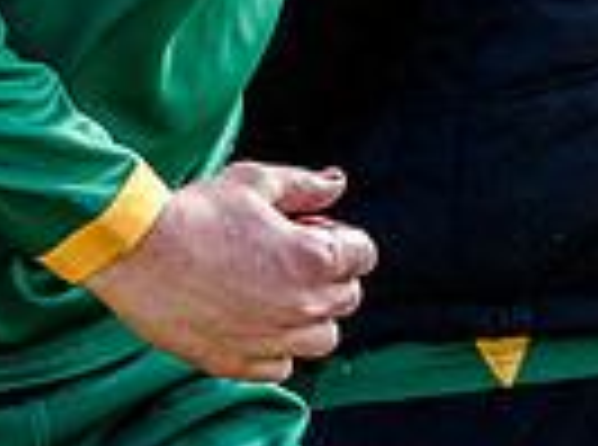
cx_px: 171
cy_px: -563
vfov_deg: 0.9
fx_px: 29857
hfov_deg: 1.1
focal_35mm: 1733
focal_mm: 170
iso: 2000
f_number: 5.6
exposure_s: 1/1600
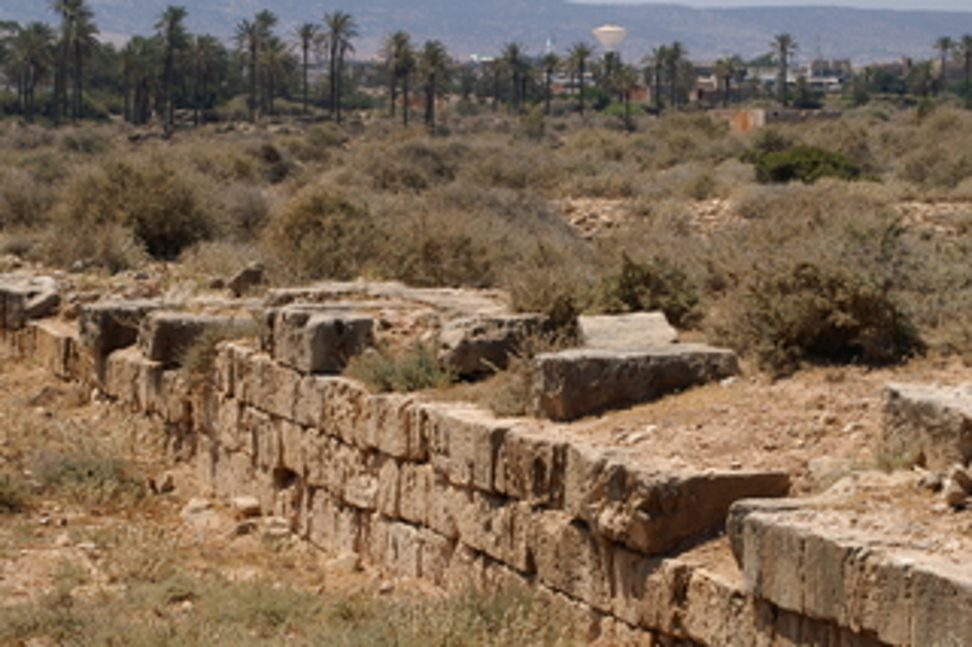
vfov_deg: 13.3
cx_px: 568
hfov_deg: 19.8
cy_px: 307
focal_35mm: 103
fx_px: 2779
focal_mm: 50
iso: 400
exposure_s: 1/160
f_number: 13
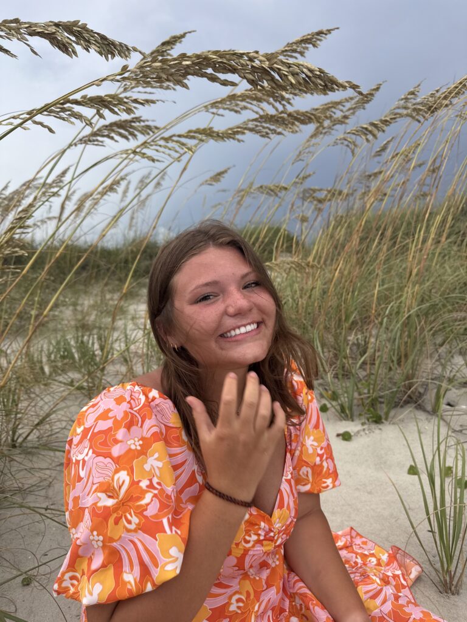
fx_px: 432
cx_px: 234
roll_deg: +2.1
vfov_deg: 71.6
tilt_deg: -1.7
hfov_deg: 56.8
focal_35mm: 24
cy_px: 311
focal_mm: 6.76
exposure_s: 1/267
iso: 64
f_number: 1.78
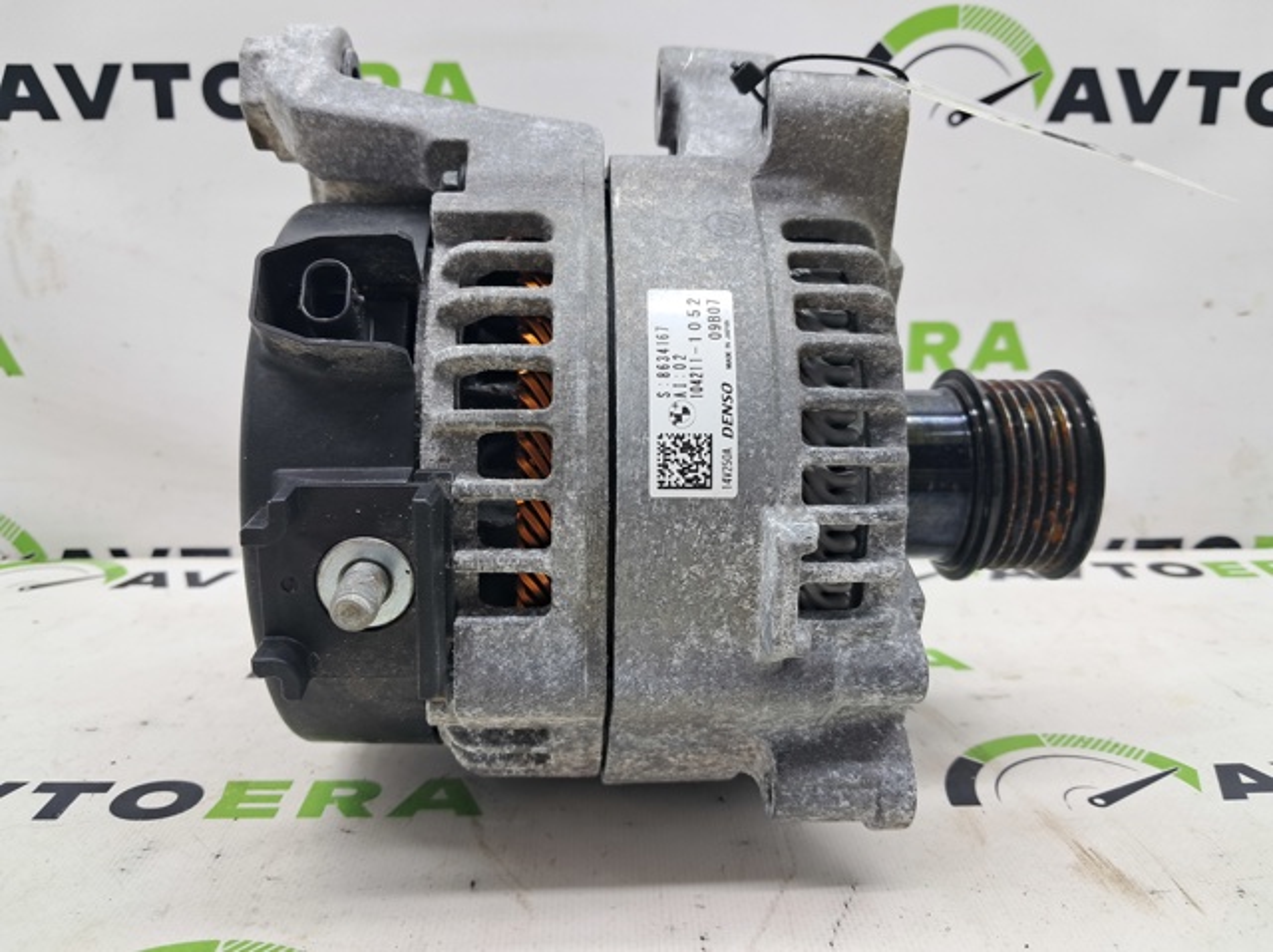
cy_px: 476
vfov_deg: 51.3
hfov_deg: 65.4
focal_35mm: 27
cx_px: 636
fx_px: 992
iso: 50
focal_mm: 4
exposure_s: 1/50
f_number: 1.8
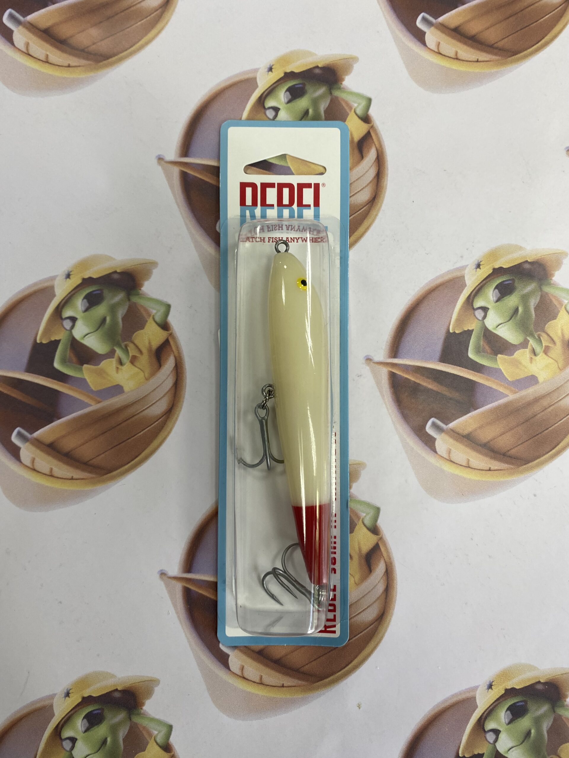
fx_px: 570
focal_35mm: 26
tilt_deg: -86.9
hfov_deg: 53.1
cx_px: 284
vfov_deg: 67.3
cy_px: 379
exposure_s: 1/120
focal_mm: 4.25
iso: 100
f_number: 1.8
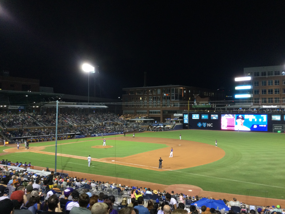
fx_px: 255
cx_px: 142
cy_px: 107
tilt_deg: +3.3
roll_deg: -0.7
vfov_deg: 45.4
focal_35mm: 31
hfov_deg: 58.4
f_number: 2.4
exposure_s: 1/30
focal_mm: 3.3
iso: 80
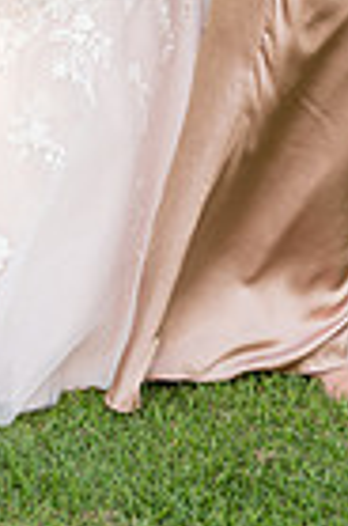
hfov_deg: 9.0
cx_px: 106
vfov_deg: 12.9
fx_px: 2200
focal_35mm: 151
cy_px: -276
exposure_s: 1/160
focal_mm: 31
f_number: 4
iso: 80
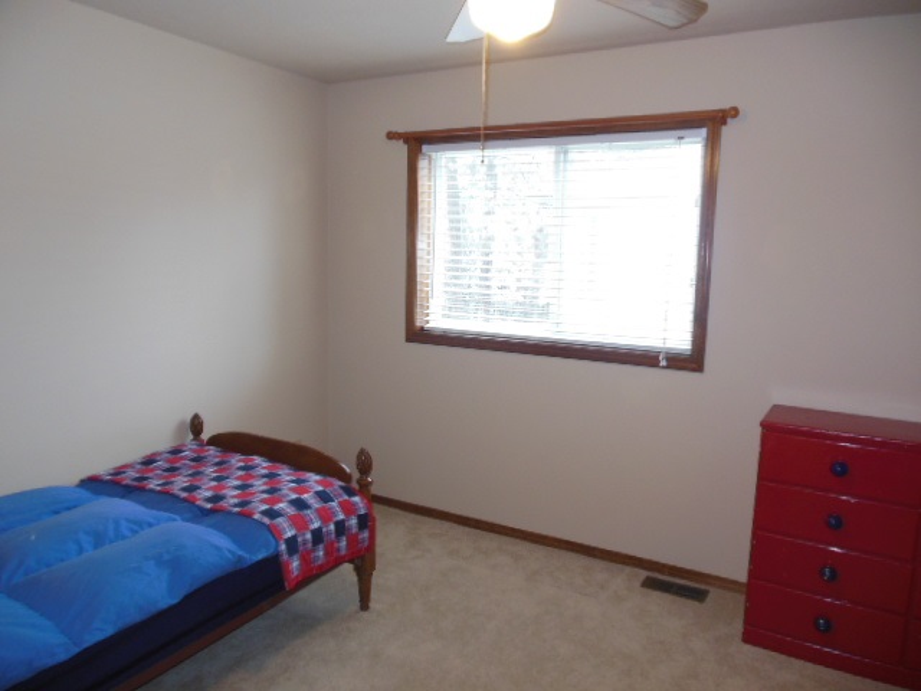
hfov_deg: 69.4
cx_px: 460
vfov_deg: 54.9
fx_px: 665
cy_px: 346
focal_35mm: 25
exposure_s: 1/30
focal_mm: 4.5
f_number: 3.2
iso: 200
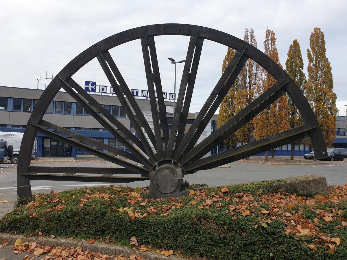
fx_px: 261
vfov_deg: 53.1
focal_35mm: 26
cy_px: 130
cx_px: 174
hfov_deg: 67.3
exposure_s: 1/441
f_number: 2.4
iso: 50
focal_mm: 4.3
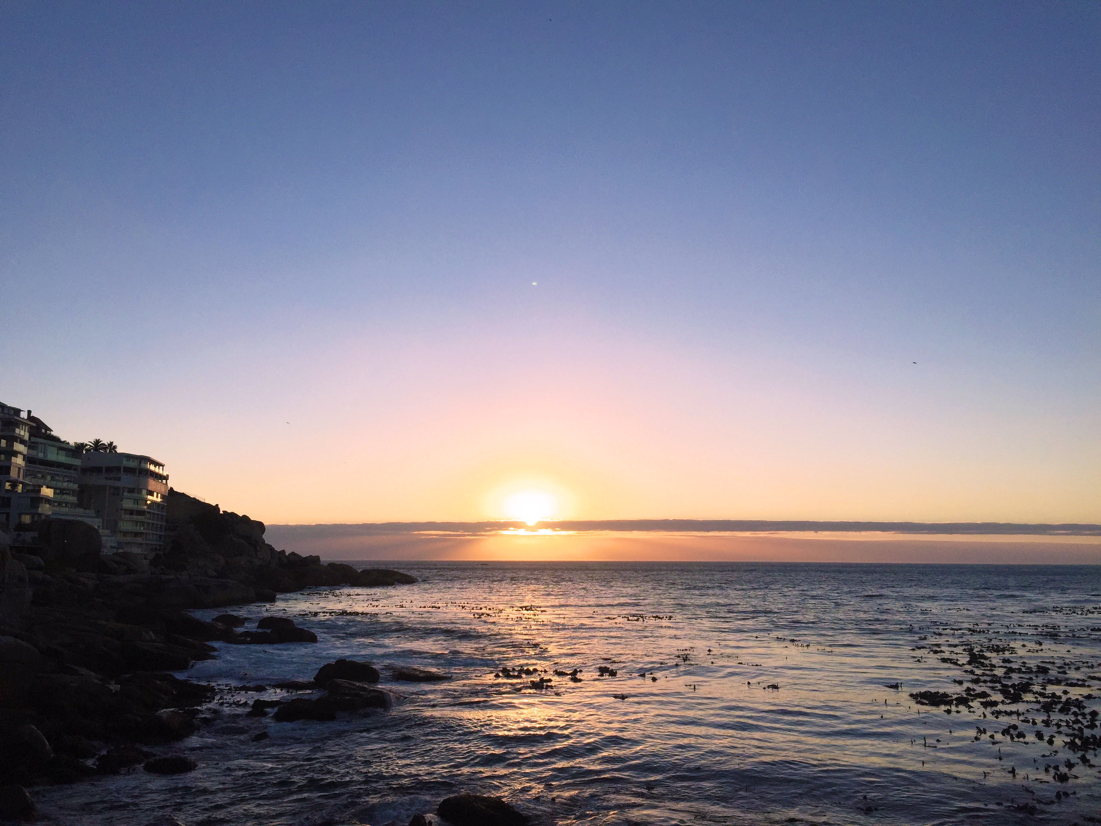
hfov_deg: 61.7
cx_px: 550
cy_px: 413
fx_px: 922
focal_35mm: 29
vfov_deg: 48.2
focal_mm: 4.15
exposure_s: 1/2825
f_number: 2.2
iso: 32
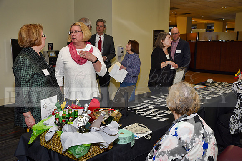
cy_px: 80
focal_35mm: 38
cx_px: 121
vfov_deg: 35.1
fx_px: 255
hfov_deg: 50.7
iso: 200
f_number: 5
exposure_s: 1/60
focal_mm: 38
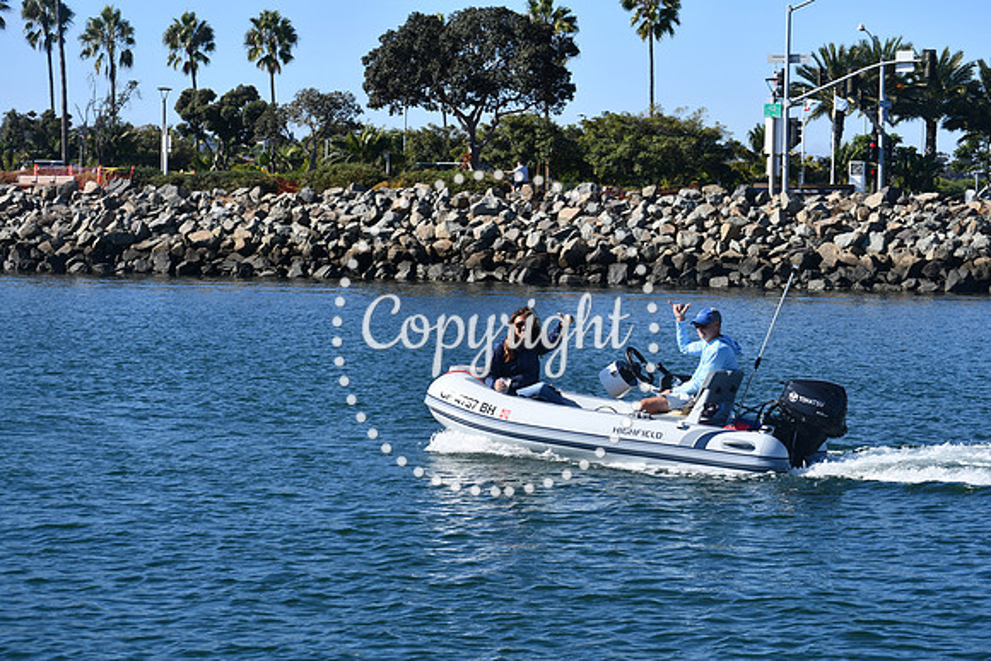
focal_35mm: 97
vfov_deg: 14.1
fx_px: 2671
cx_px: 496
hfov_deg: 21.0
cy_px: 330
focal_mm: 65
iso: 100
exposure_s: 1/320
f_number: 9
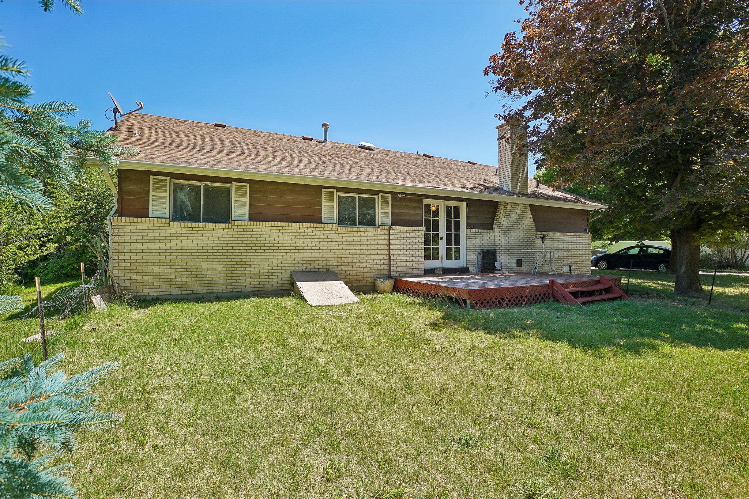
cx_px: 374
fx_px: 333
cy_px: 250
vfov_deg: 73.7
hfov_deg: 96.7
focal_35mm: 16
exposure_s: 1/160
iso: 100
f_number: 8
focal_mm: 16
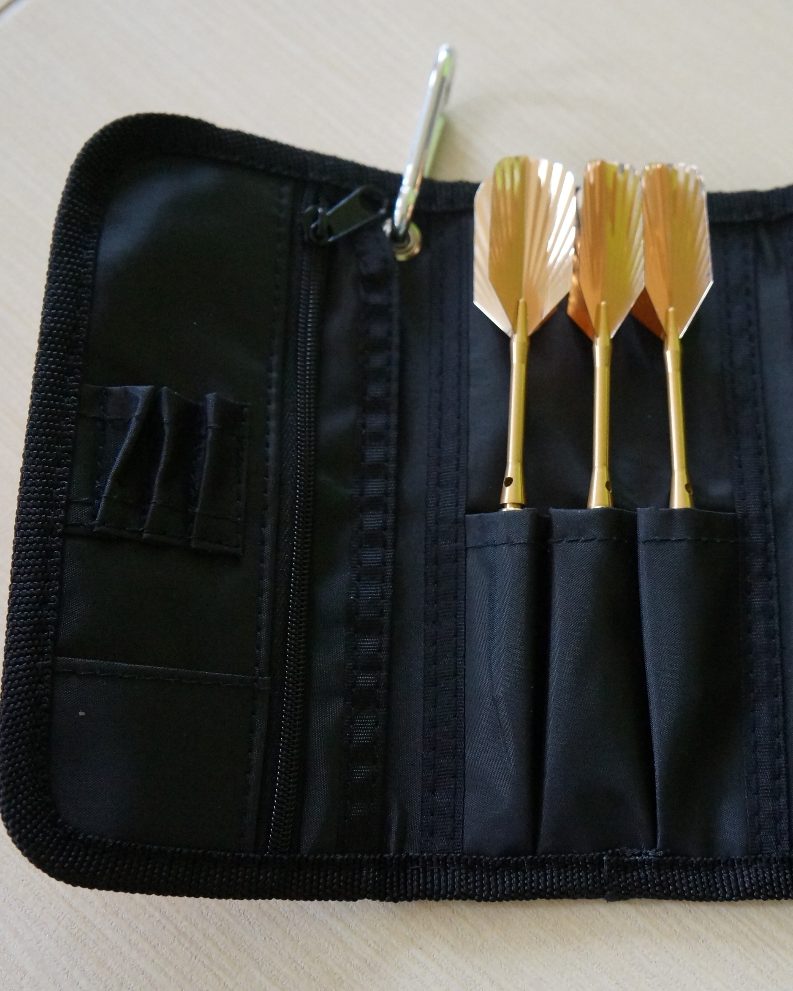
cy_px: 494
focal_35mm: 47
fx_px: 1379
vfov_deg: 39.5
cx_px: 580
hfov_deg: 31.6
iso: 3200
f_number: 4
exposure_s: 1/80
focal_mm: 22
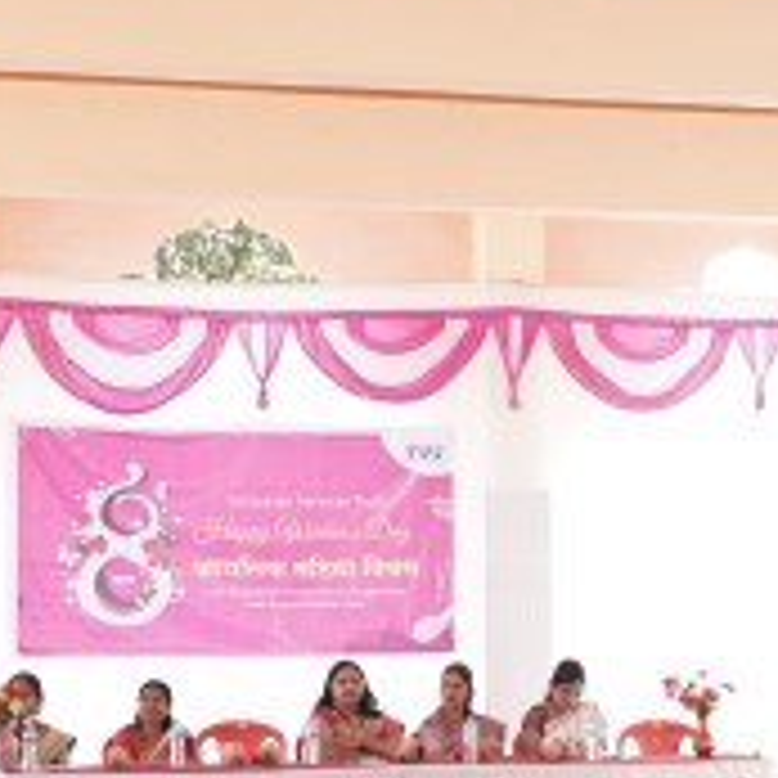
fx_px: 2873
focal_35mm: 113
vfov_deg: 15.3
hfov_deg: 15.4
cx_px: 441
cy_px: 609
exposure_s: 1/160
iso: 640
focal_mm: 24
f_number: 5.6
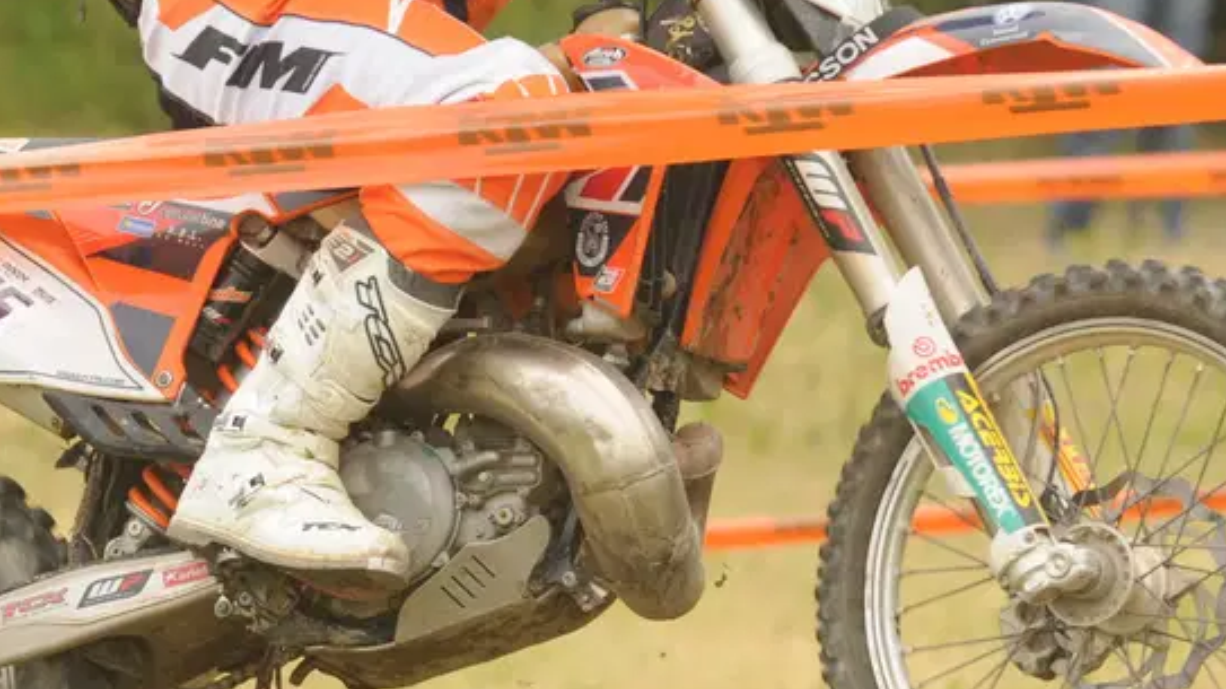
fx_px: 33830
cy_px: 89
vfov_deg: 1.2
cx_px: 639
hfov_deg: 2.1
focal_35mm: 1041
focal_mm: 300
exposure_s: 1/800
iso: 500
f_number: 6.3
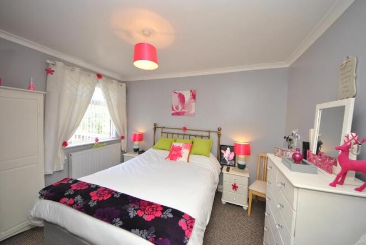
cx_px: 183
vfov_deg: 90.2
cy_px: 122
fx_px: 122
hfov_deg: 112.6
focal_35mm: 12
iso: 200
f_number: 4.5
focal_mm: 8
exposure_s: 1/60
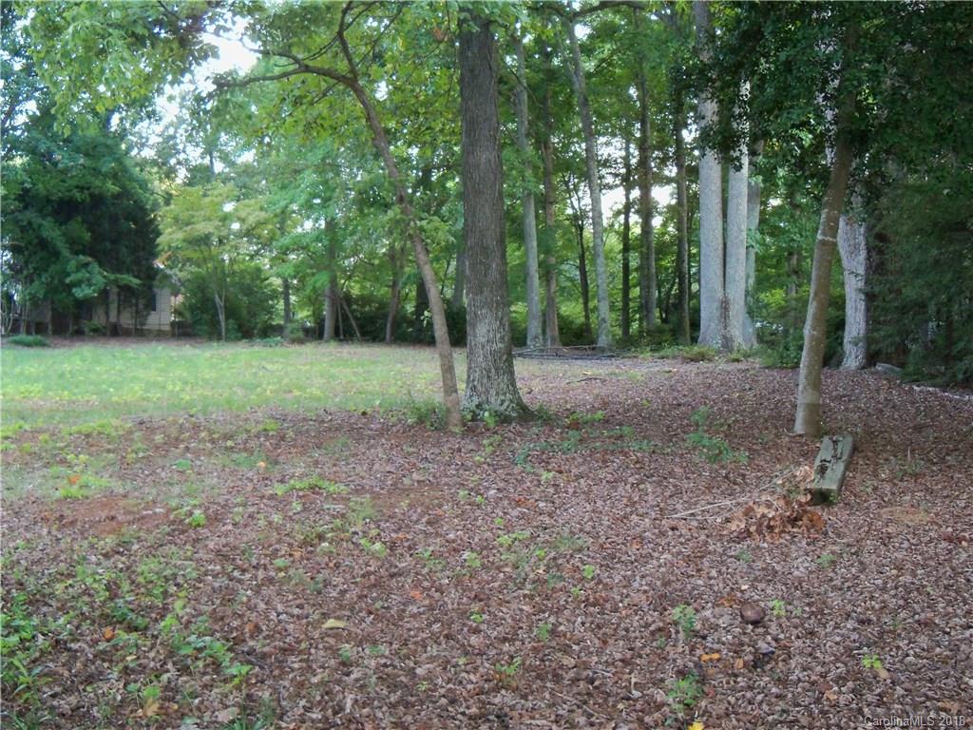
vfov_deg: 40.7
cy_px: 365
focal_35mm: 35
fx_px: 984
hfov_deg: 52.6
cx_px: 486
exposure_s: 1/30
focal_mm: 6.2
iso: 400
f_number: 3.5
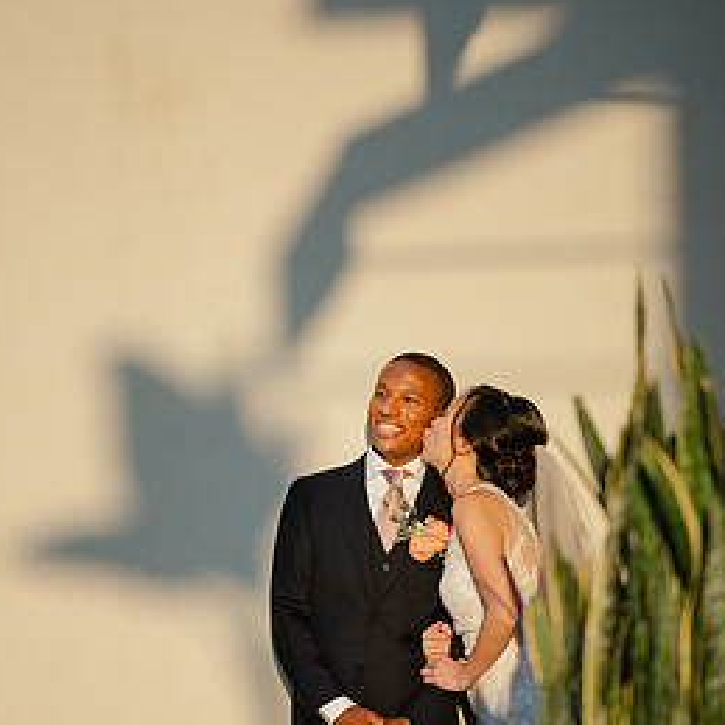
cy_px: 484
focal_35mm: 155
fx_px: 3673
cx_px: 381
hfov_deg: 11.3
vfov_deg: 11.3
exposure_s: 1/1600
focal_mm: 105
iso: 64
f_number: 1.4
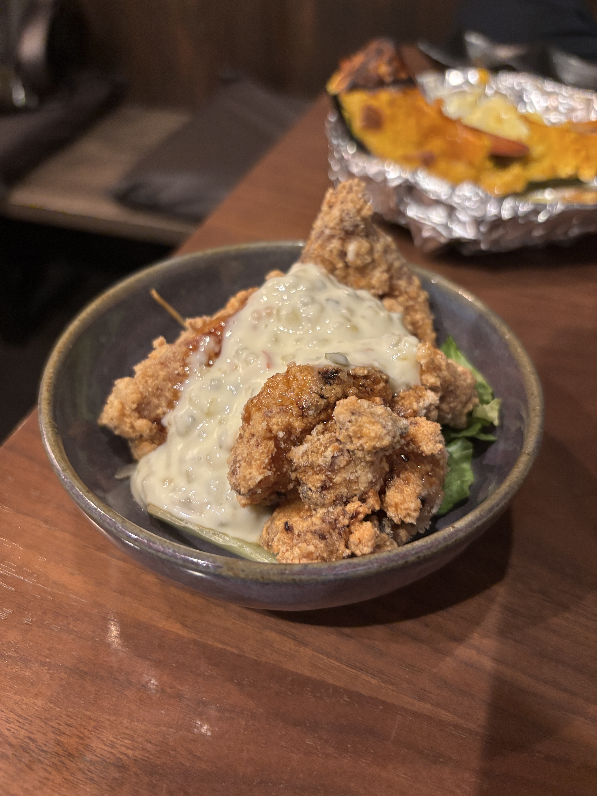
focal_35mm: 26
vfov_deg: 67.3
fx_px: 598
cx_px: 298
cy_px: 398
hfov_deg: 53.1
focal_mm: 5.96
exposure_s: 1/40
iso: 400
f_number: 1.6
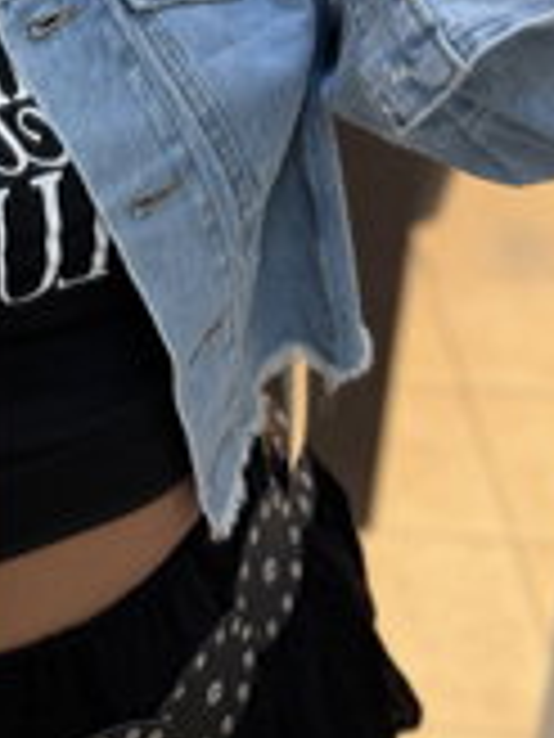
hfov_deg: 17.7
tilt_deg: -23.9
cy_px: -92
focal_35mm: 78
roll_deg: -0.1
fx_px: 1664
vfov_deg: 23.4
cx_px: -162
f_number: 1.78
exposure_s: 1/100
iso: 125
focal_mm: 6.76
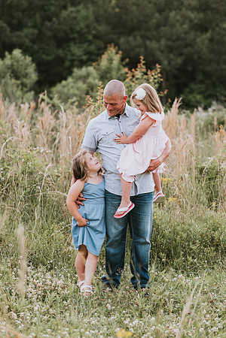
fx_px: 800
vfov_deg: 23.9
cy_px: 169
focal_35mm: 85
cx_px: 113
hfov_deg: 16.1
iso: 200
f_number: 2.5
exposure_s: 1/320
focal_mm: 85
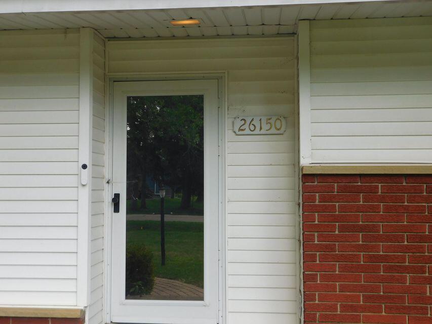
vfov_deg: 36.0
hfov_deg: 46.8
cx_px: 216
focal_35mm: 40
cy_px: 162
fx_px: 499
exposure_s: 1/320
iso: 125
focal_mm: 7.1
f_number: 3.6
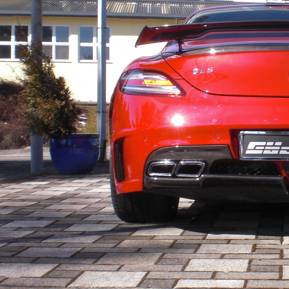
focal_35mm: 81
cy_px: 157
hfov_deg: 20.6
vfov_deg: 21.4
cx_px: 297
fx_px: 765
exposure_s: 1/200
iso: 64
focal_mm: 6.3
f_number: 5.6
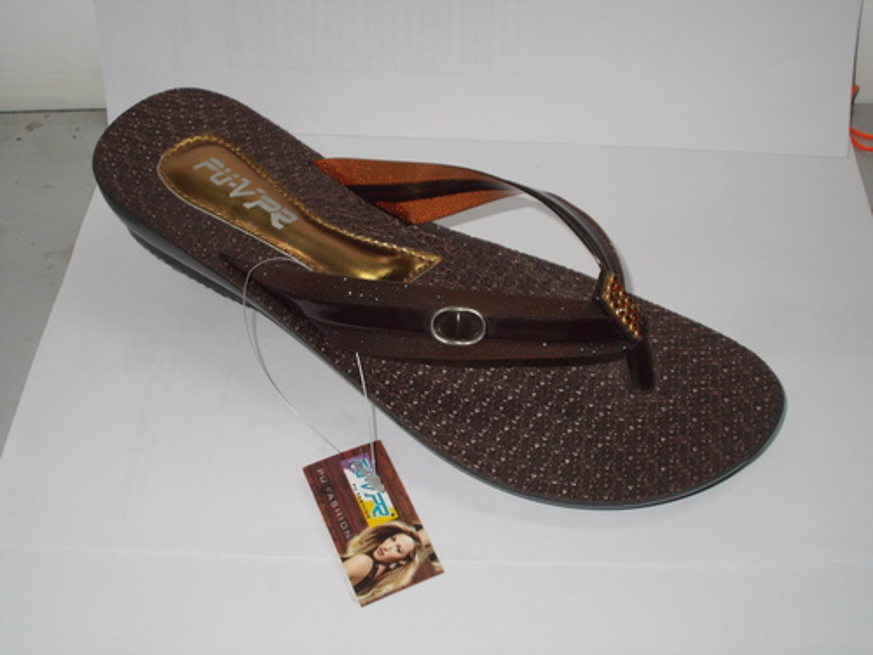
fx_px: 1110
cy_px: 328
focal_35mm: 44
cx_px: 436
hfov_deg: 42.9
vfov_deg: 32.9
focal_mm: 7.9
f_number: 4.2
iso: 200
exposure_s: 1/30
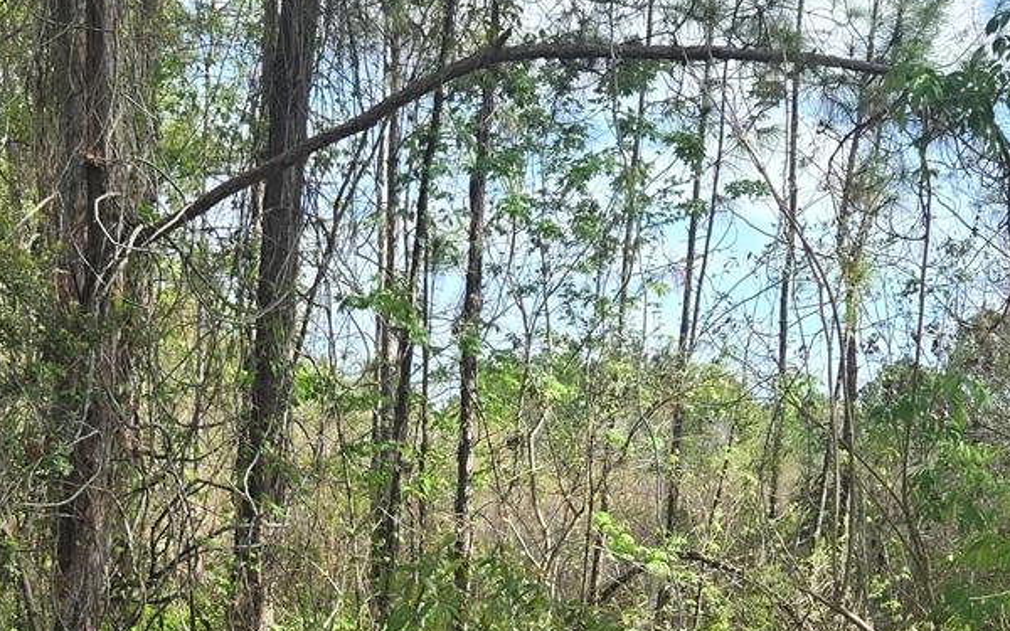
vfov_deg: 18.8
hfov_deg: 31.3
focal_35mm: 65
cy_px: 774
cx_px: 347
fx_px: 1789
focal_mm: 5.4
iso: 80
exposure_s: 1/1584
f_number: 1.8
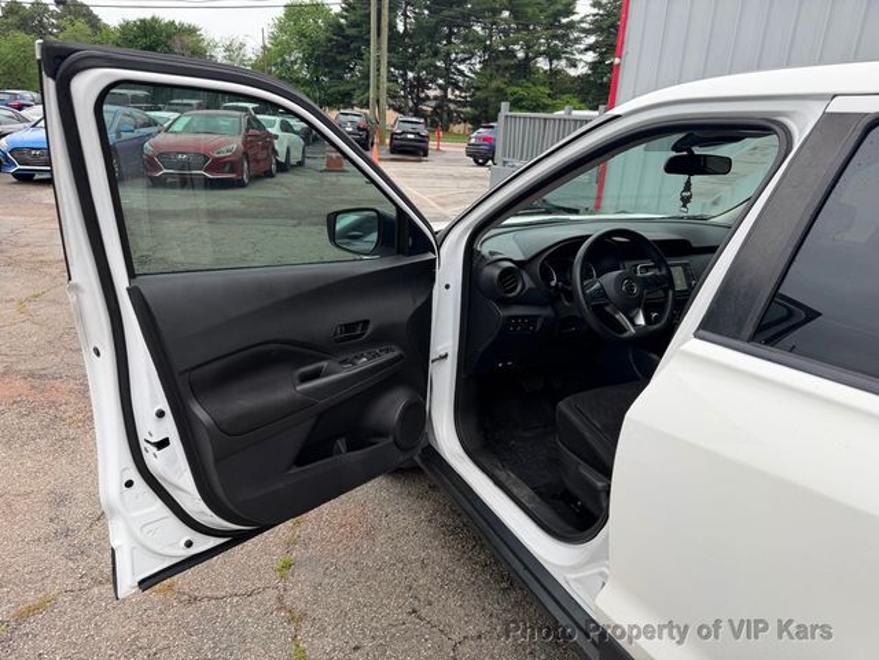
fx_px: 609
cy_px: 330
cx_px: 440
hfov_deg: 71.6
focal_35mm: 24
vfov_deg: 56.8
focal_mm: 6.76
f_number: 1.78
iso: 80
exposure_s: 1/858
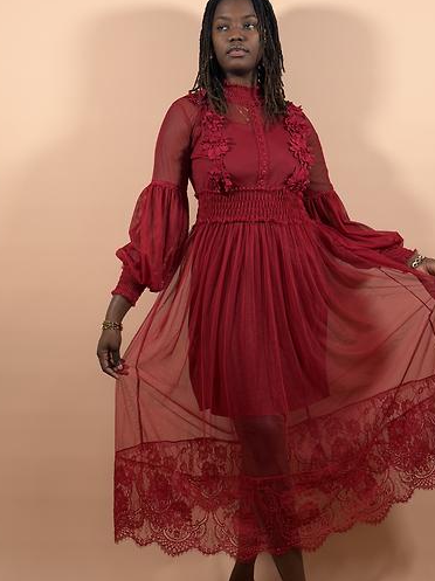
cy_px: 317
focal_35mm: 58
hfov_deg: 25.2
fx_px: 973
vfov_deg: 33.2
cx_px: 247
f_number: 1.78
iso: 64
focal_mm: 6.76
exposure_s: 1/50
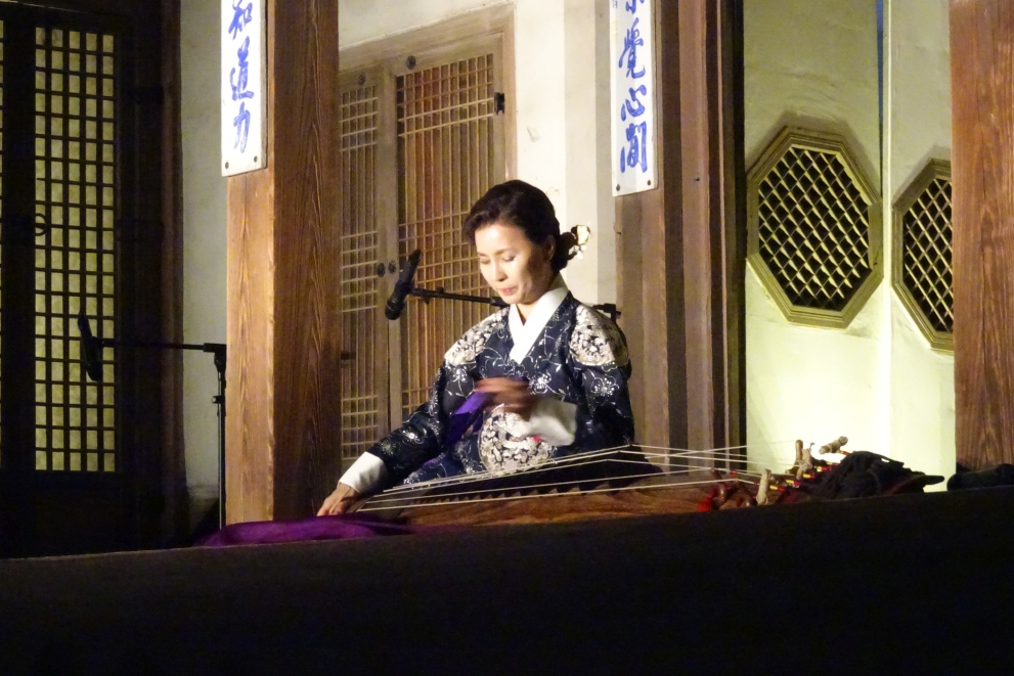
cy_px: 359
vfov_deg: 12.8
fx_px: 3014
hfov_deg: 19.1
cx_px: 505
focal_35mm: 107
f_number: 5
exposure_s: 1/50
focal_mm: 17.49
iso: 3200
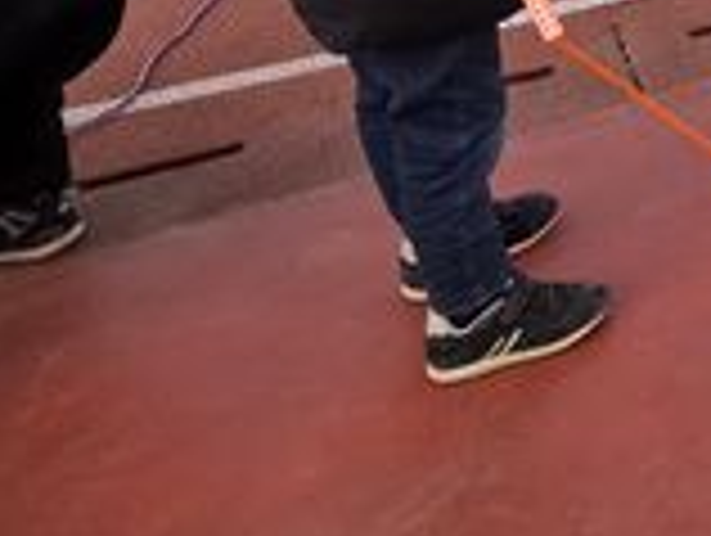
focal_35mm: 59
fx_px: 1214
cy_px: -372
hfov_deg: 23.5
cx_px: 1156
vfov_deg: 19.8
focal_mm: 2.23
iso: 50
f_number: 2.2
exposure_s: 1/378
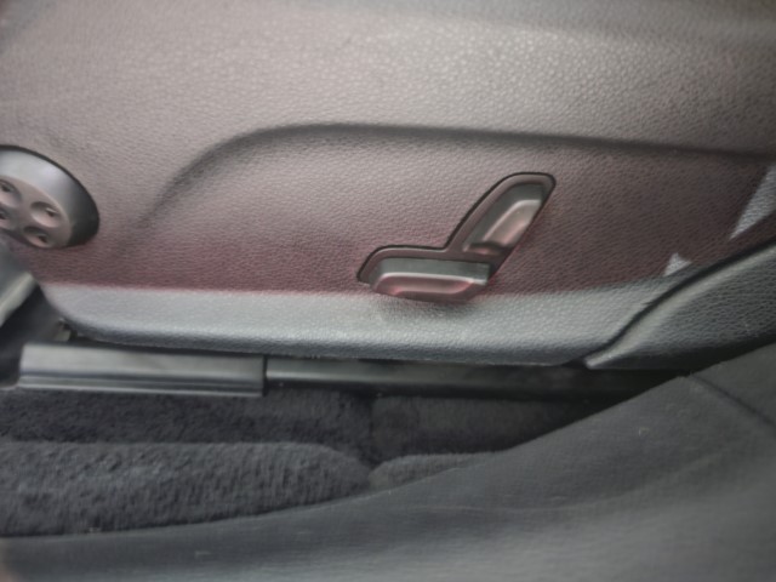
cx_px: 388
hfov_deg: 73.9
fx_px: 516
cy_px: 291
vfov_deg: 58.9
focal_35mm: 23
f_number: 1.7
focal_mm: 6.3
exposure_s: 1/14
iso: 1600
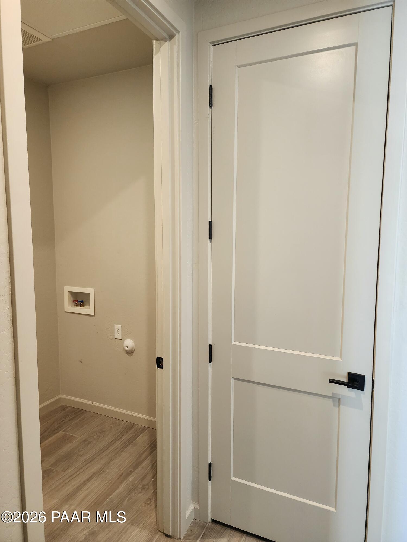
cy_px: 271
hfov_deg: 58.9
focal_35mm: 23
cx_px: 204
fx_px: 361
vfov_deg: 73.9
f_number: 1.8
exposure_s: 1/120
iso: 400
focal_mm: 6.4
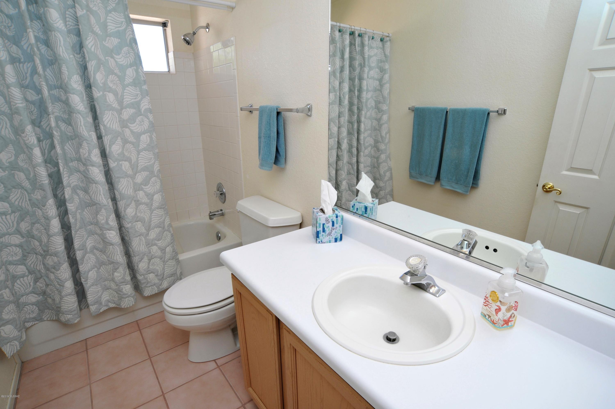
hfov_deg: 90.0
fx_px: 307
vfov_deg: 67.3
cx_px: 308
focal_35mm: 18
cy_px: 204
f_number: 18
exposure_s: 1/40
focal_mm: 18
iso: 640
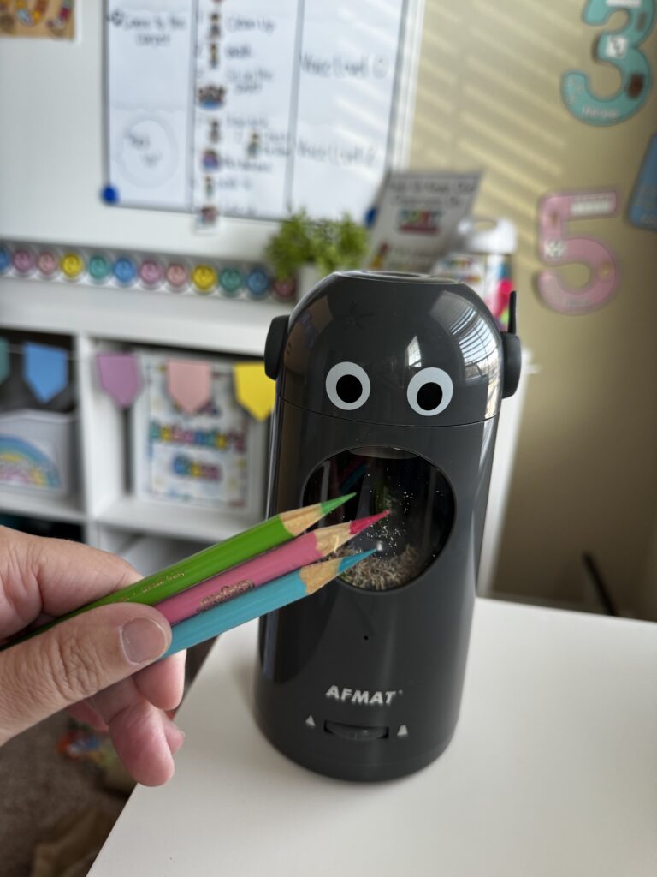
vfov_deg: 71.6
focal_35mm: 24
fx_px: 607
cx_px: 328
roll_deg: -3.9
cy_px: 438
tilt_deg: -18.2
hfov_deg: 56.8
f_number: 1.78
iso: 160
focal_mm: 6.76
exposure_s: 1/121
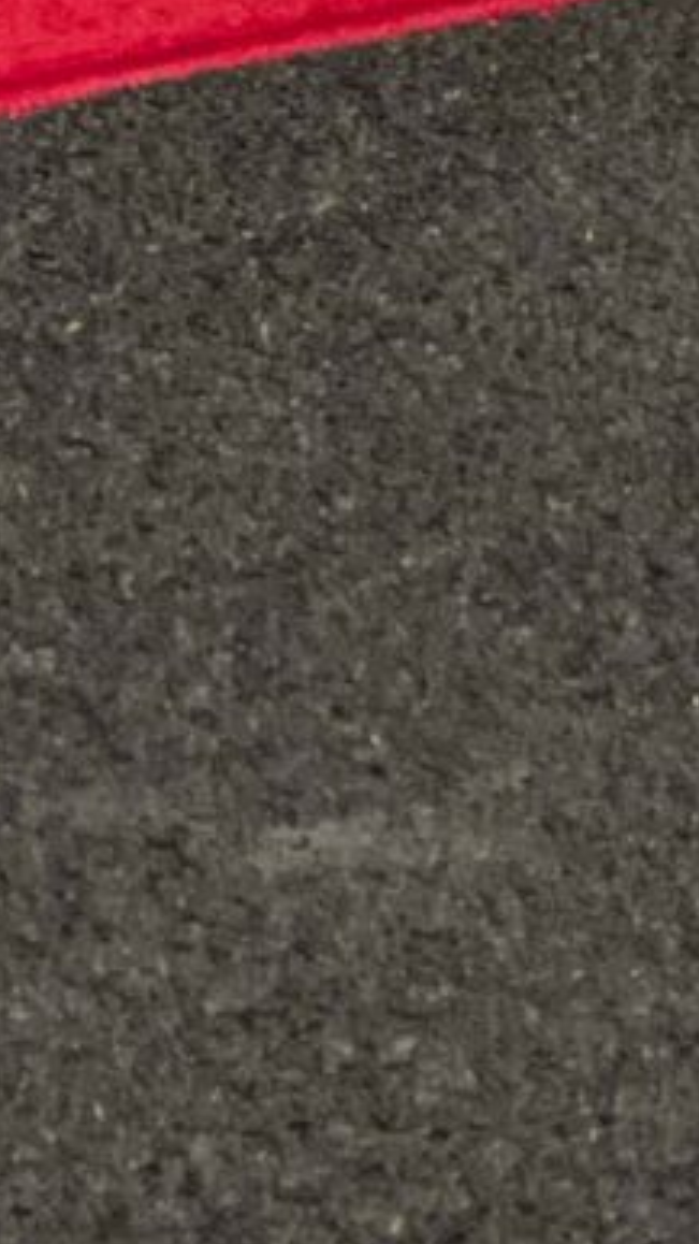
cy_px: -2540
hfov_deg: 6.2
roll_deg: -0.1
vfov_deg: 9.1
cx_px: -944
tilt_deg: -0.3
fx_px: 6197
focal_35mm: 188
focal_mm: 4.2
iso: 200
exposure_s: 1/50
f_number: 1.6
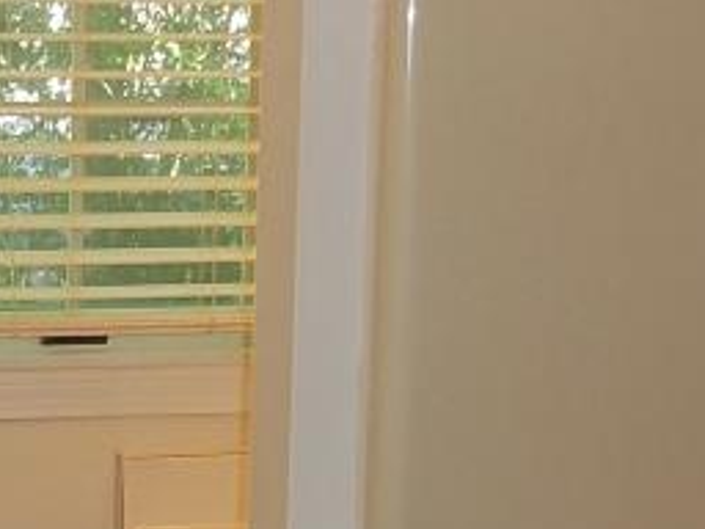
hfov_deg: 15.0
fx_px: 2607
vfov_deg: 11.5
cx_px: -96
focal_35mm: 128
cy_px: 521
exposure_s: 1/30
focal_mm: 5.7
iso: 80
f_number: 2.9
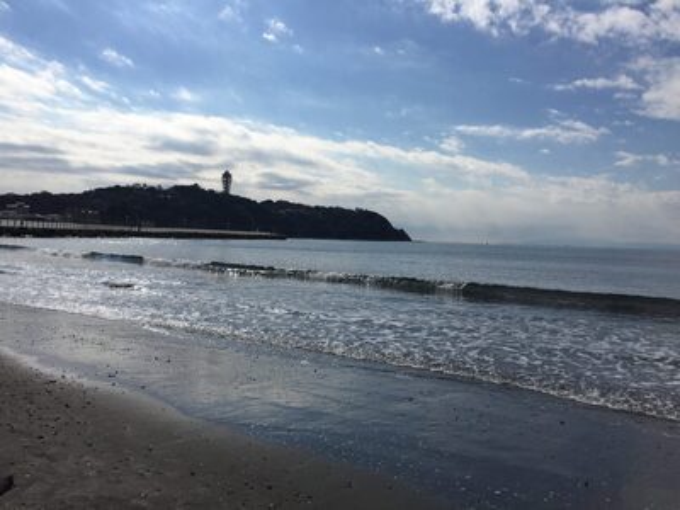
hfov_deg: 61.7
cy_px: 255
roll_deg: -2.0
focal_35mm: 29
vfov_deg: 48.2
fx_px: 570
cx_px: 340
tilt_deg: -2.8
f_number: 2.2
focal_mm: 4.15
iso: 32
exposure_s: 1/9901
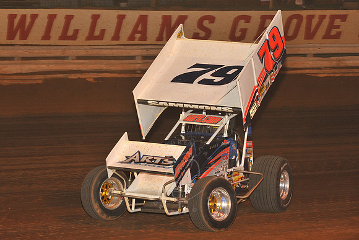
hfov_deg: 18.3
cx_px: 180
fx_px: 1117
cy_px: 120
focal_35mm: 112
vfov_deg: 12.2
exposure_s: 1/320
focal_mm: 112
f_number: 7.1
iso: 1250
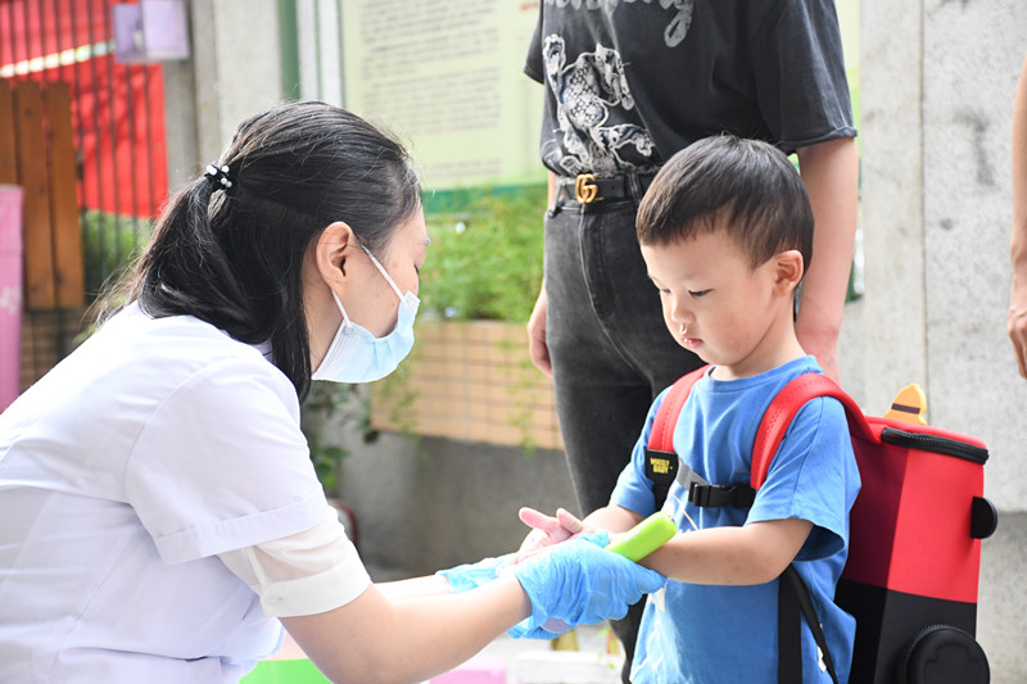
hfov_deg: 24.2
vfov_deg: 16.3
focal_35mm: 84
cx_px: 514
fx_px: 2396
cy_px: 342
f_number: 4.8
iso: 1600
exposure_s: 1/320
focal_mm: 56
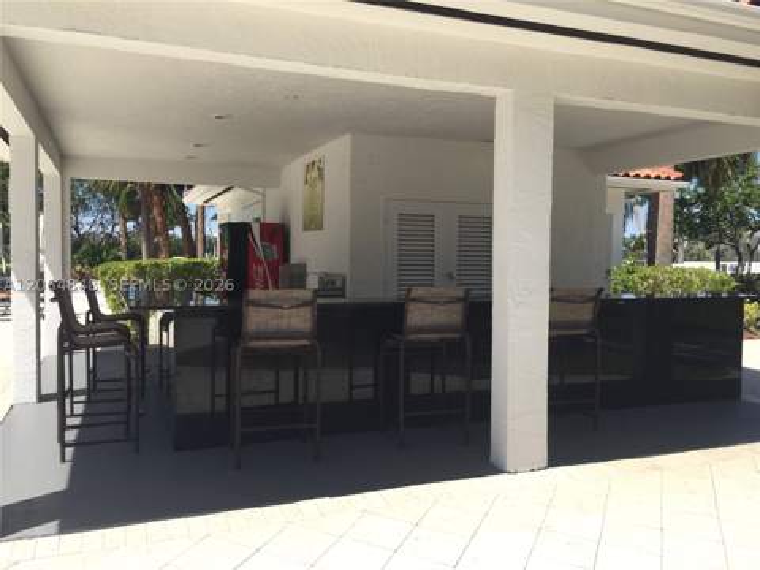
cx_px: 380
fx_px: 637
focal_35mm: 29
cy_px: 285
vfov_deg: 48.2
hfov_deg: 61.7
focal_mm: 4.15
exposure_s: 1/1522
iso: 32
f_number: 2.2
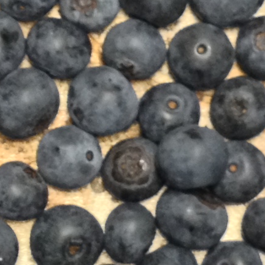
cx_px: 195
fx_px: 2027
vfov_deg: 7.5
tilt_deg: -84.2
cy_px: 80
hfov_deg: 7.5
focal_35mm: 234
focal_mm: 4.28
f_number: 2.4
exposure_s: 1/20
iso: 200
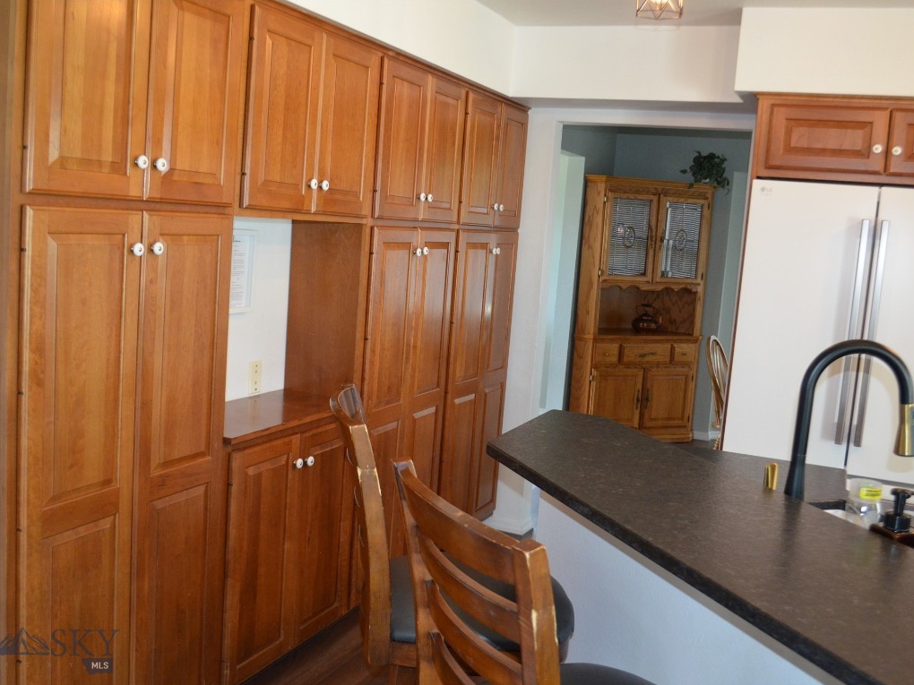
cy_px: 343
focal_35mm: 36
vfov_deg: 39.7
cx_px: 441
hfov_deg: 51.3
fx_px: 951
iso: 1400
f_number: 3.8
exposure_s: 1/60
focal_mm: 22
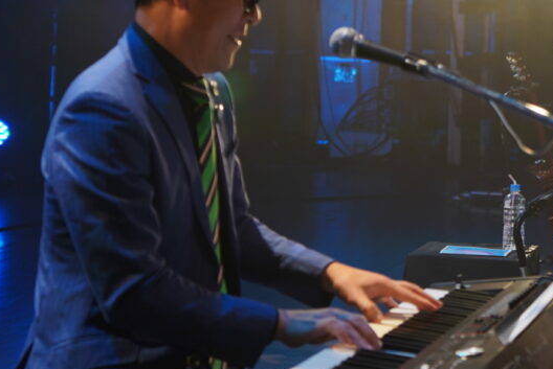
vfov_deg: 11.6
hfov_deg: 16.8
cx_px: 619
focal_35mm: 118
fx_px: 1808
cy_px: 26
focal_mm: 51.7
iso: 100
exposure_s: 1/80
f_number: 3.5
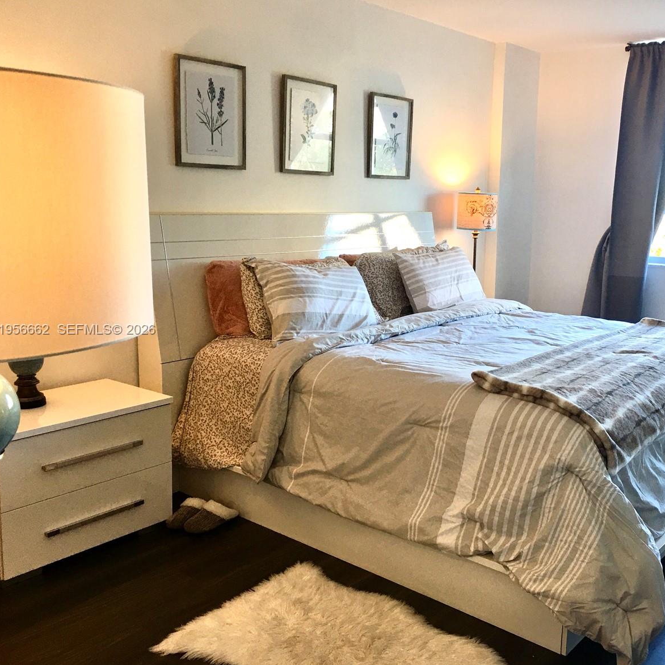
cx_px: 432
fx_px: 761
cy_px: 330
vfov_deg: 47.2
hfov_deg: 46.6
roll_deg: -0.9
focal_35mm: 35
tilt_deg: -9.1
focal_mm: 4.15
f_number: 2.2
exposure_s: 1/30
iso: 32
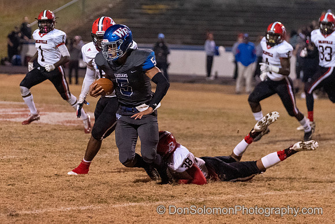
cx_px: 115
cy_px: 49
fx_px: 1948
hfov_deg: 9.8
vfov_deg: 6.6
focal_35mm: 209
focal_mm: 133
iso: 8000
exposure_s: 1/800
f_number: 2.8
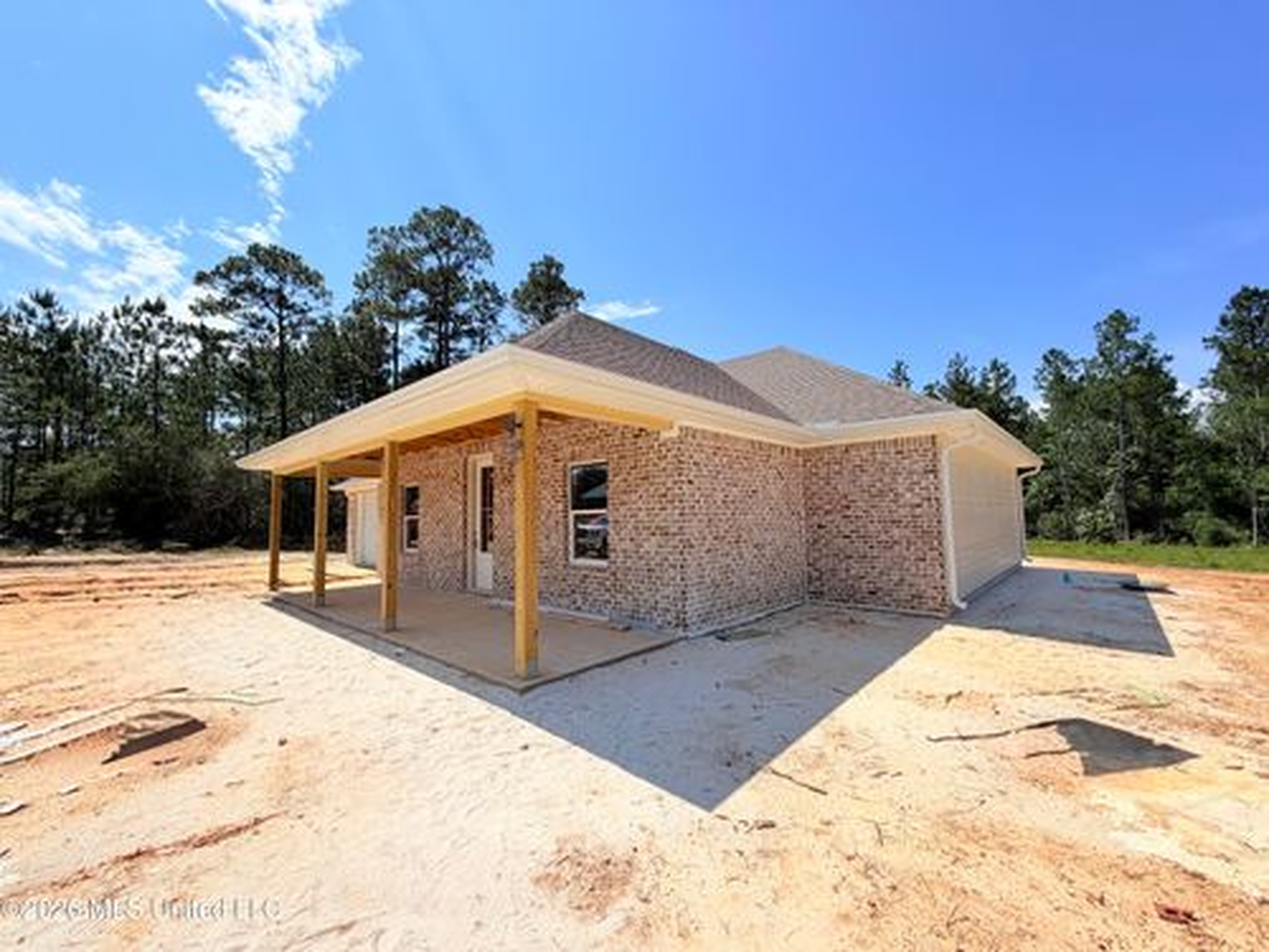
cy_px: 476
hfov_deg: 102.1
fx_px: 513
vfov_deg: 85.7
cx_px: 634
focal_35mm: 14
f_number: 2.2
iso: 25
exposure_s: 1/1368
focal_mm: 2.22
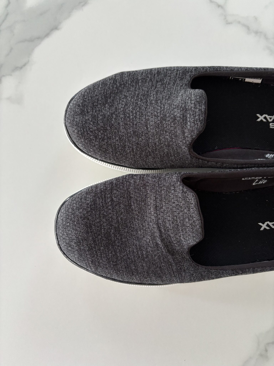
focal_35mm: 26
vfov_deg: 67.3
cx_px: 137
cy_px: 183
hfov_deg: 53.1
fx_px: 274
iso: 250
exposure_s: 1/60
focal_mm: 5.96
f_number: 1.6
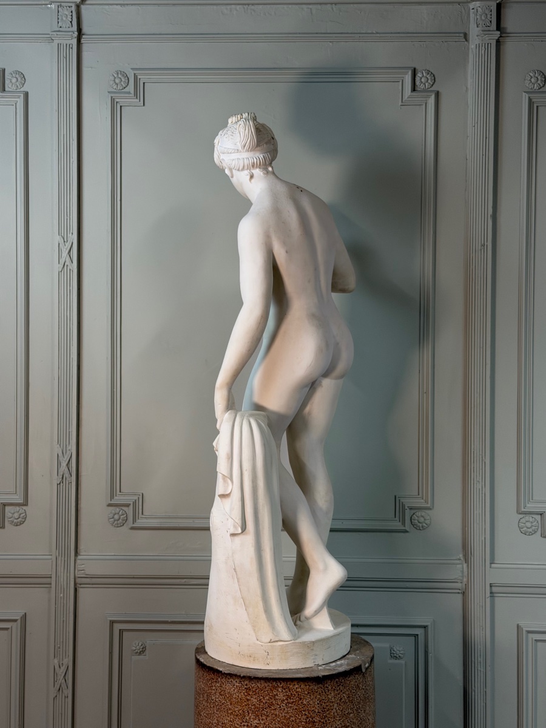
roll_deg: -0.2
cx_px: 273
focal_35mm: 48
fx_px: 1009
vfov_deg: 39.7
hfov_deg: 30.3
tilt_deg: +0.3
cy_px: 364
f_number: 1.78
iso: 64
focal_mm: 6.76
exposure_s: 1/50
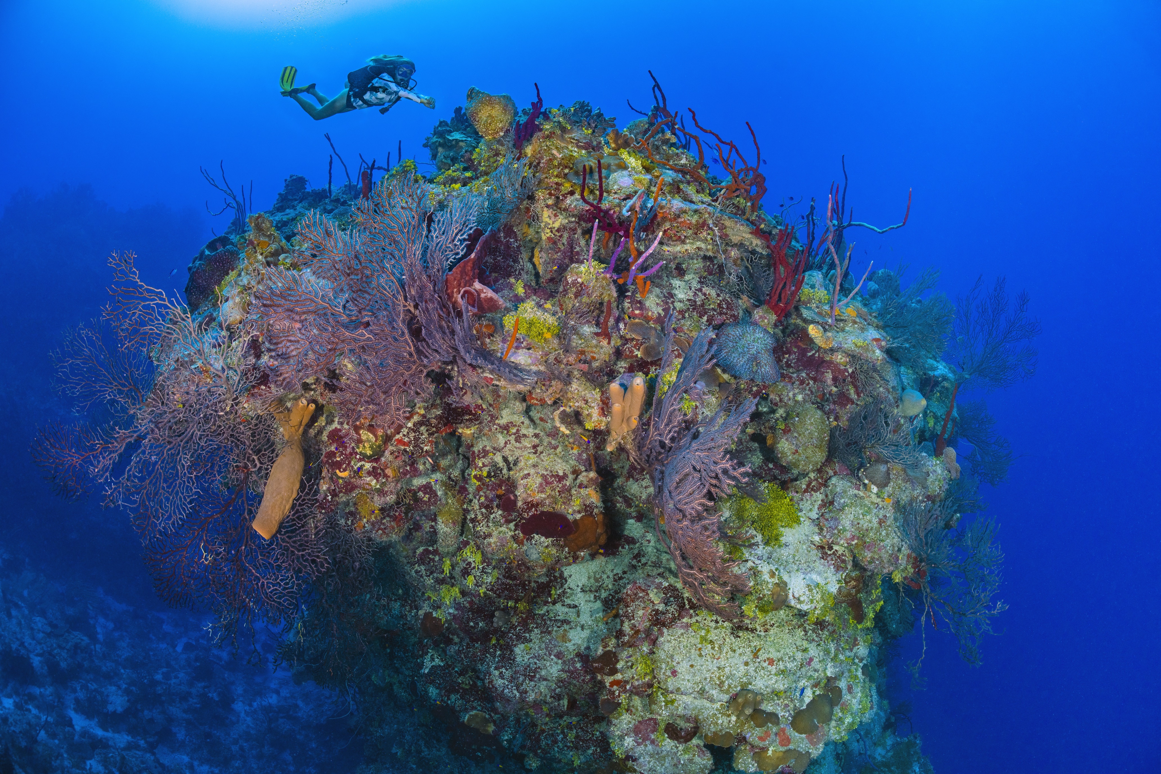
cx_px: 580
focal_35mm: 13
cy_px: 387
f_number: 20
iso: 640
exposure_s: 1/125
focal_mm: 13
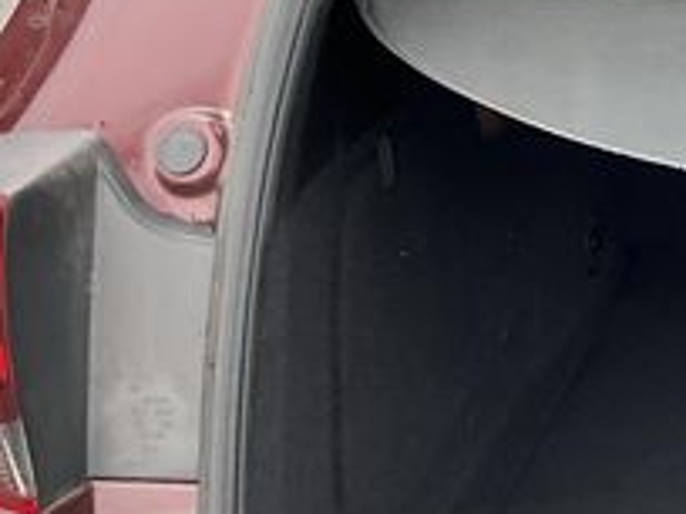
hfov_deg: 15.9
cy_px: 323
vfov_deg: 13.0
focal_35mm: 114
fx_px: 2259
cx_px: 1019
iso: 32
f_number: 1.8
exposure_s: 1/122
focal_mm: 3
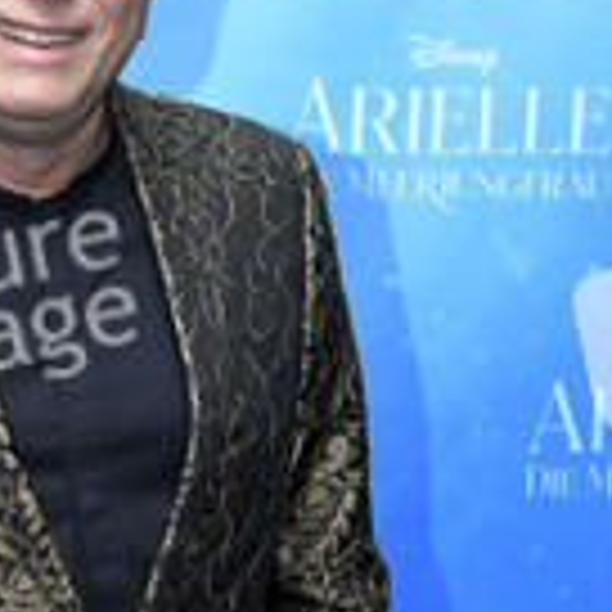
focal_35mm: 205
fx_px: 4100
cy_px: 544
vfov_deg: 8.5
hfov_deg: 8.5
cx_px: 36
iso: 2000
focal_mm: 82
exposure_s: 1/250
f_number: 5.6
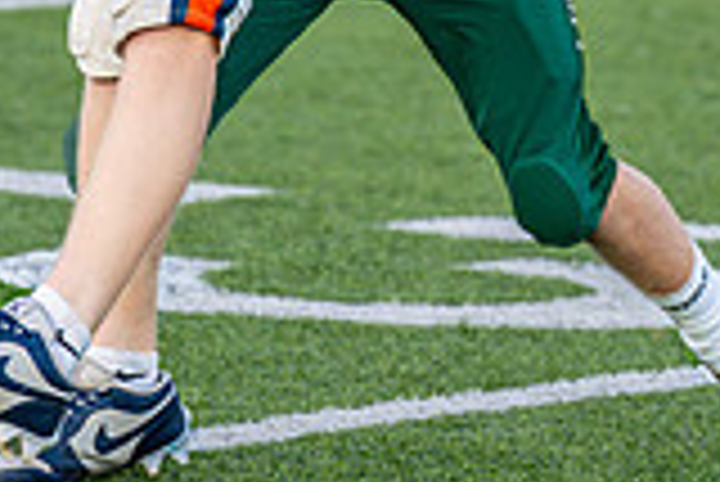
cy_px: -234
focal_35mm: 494
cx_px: 288
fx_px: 9889
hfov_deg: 4.2
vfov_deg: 2.8
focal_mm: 116
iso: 640
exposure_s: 1/1600
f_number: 2.8
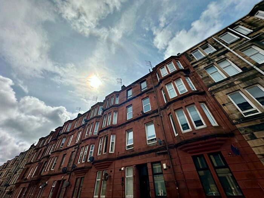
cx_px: 132
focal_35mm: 14
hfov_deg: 102.1
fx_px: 107
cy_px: 99
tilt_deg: +39.6
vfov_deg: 85.7
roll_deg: +1.5
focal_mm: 2.22
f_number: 2.2
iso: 50
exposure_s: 1/8403
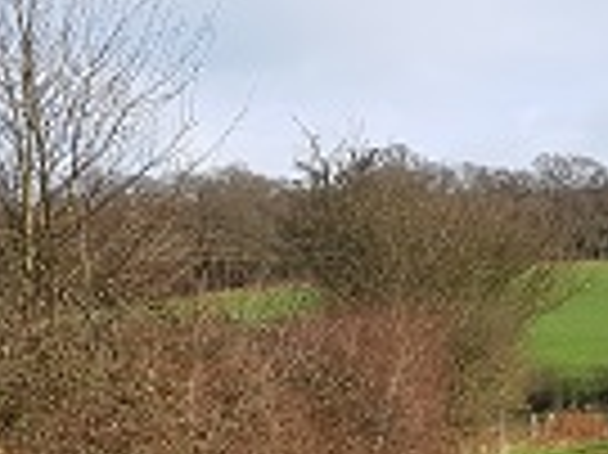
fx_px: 1351
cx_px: 356
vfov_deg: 18.5
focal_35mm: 77
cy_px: 485
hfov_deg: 25.3
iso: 50
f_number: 1.7
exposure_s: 1/1328
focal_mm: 4.2
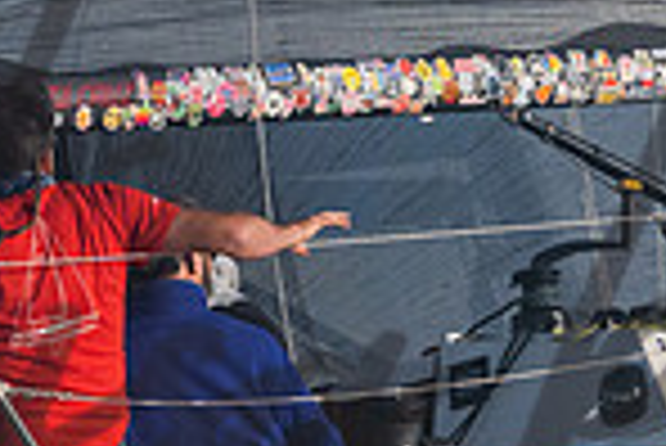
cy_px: -274
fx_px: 7592
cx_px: 633
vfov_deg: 3.3
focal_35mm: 410
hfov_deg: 5.0
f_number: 8
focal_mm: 61
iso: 400
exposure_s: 1/1250
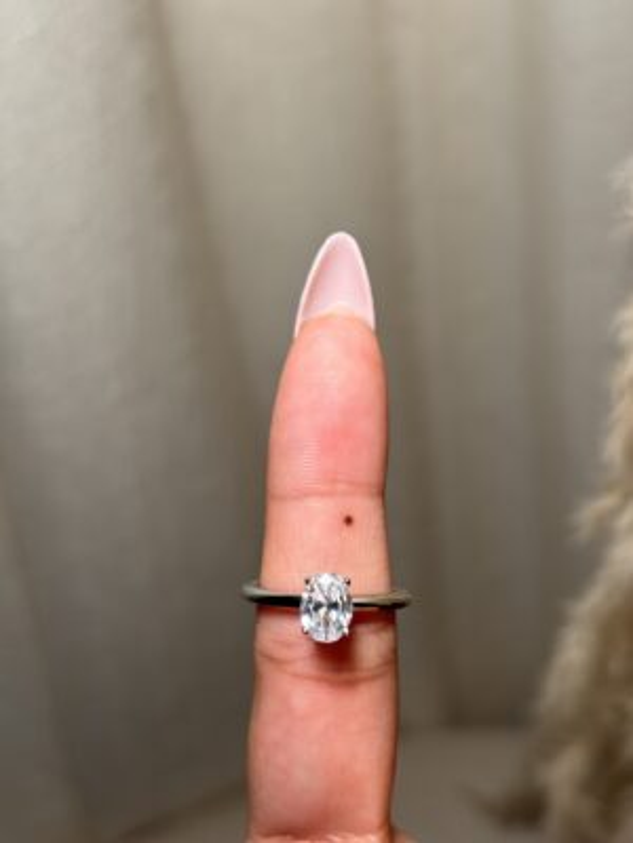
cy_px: 422
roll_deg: +6.9
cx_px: 316
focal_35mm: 52
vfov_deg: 36.8
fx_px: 1268
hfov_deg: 28.0
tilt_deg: -44.1
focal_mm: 5.96
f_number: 1.6
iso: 50
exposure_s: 1/92
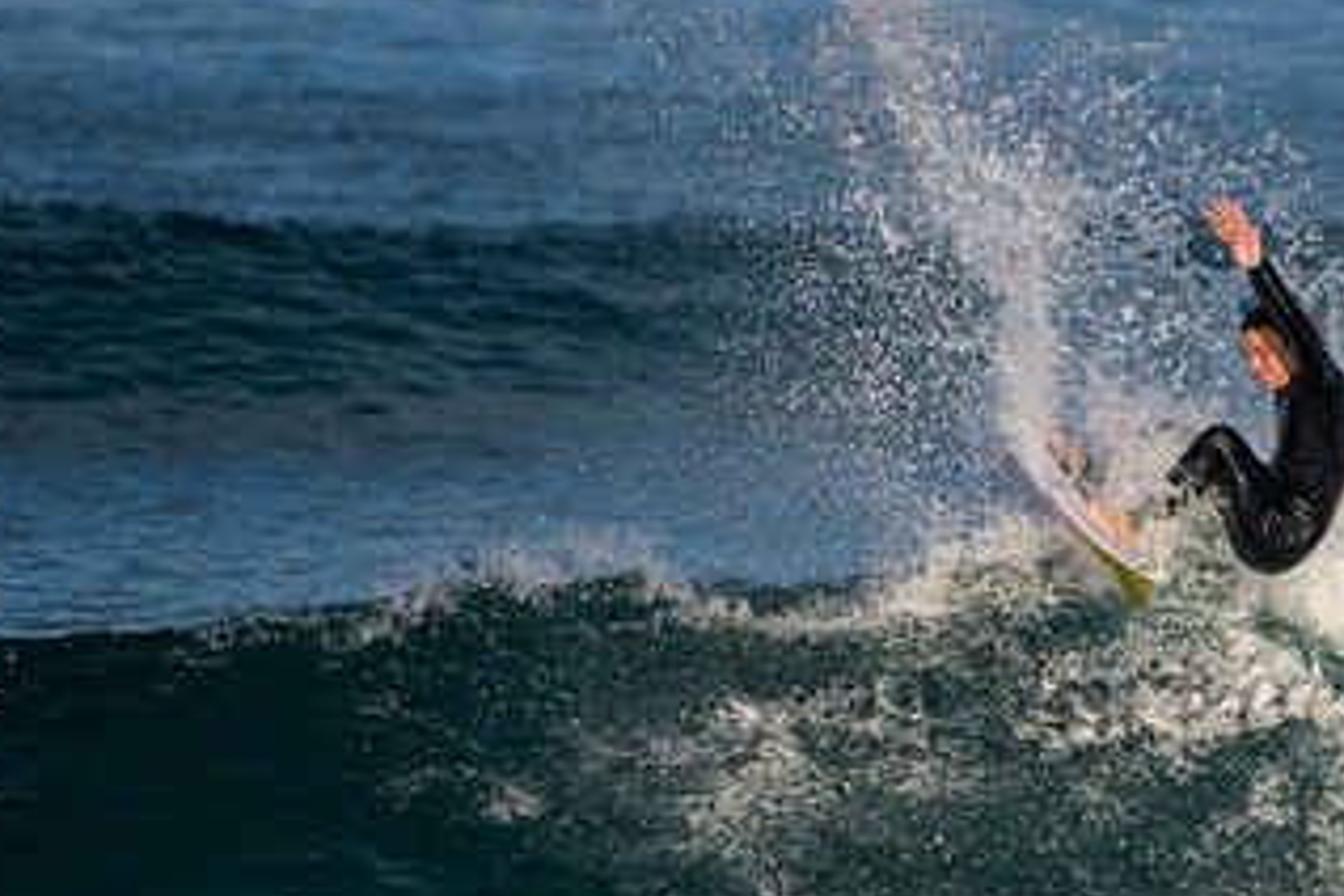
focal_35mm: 1120
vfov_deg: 1.2
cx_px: 1196
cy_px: 635
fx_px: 41810
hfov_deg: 1.8
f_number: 5.6
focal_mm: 500
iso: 140
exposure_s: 1/2000
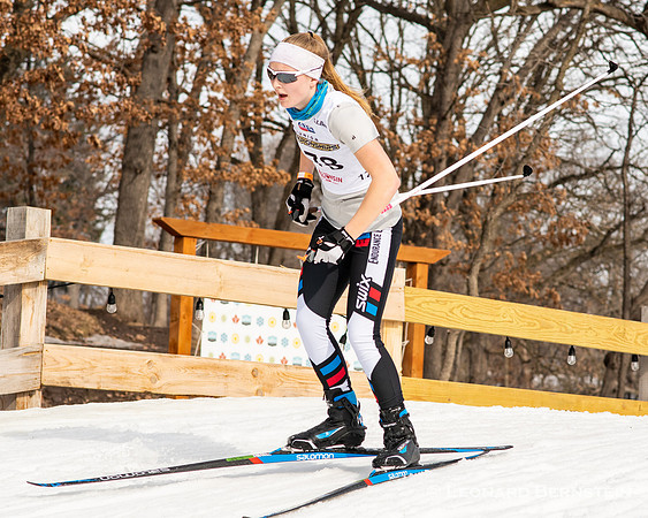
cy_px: 259
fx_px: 2753
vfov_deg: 10.7
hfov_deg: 13.4
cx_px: 381
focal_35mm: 144
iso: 400
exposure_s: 1/2000
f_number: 5
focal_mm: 85
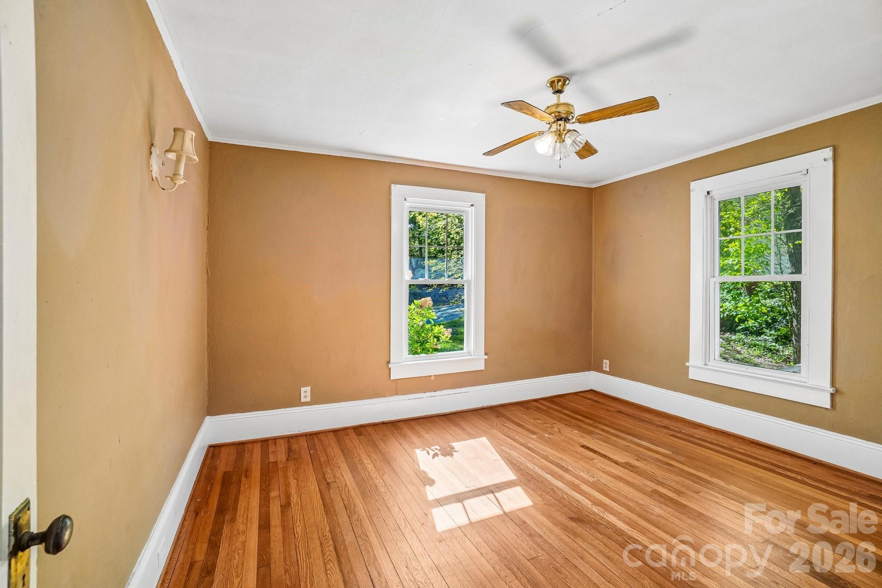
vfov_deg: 77.3
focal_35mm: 15
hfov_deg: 100.4
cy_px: 294
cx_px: 441
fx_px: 367
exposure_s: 1/30
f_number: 8
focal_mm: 10
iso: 320
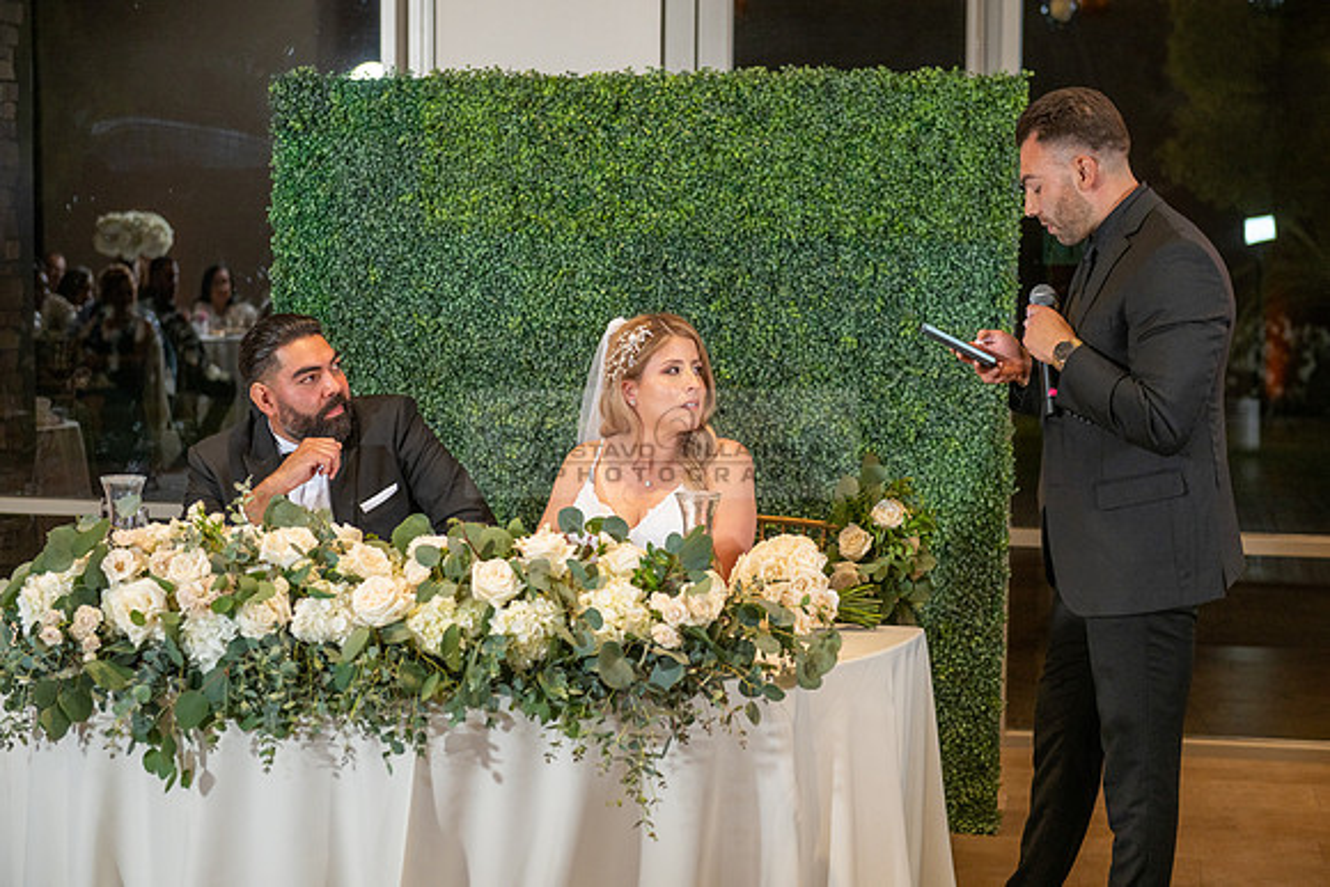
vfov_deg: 20.6
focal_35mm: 66
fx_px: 2439
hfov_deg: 30.5
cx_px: 665
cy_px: 444
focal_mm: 66
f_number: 3.5
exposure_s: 1/160
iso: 800
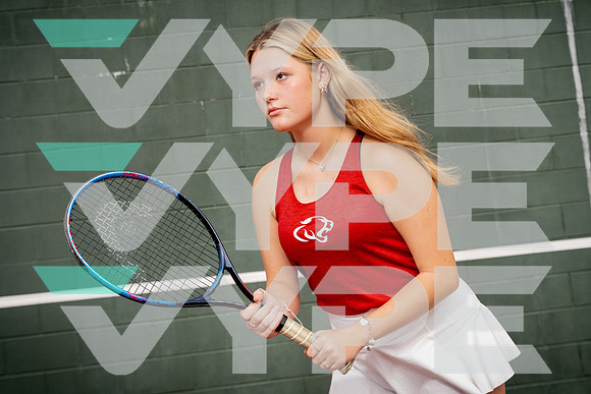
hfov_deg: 37.5
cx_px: 296
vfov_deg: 25.5
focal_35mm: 53
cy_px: 197
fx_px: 870
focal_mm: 53
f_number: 5.6
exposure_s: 1/250
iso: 100
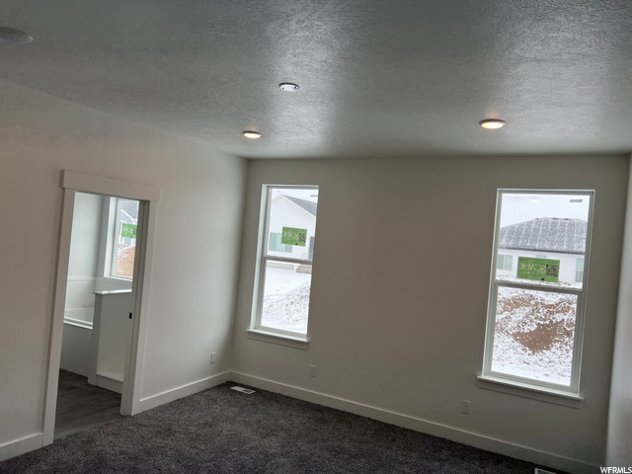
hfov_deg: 67.3
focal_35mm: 26
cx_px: 316
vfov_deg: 53.1
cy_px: 237
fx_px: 475
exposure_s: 1/797
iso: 50
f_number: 1.5
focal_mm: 5.7
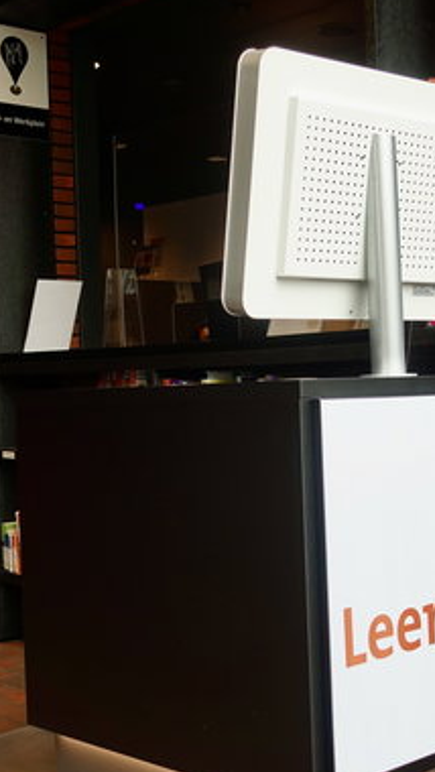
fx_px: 1229
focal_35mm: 60
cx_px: 285
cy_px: 407
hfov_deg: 20.0
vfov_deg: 34.9
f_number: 2.8
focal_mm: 12.48
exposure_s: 1/60
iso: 125
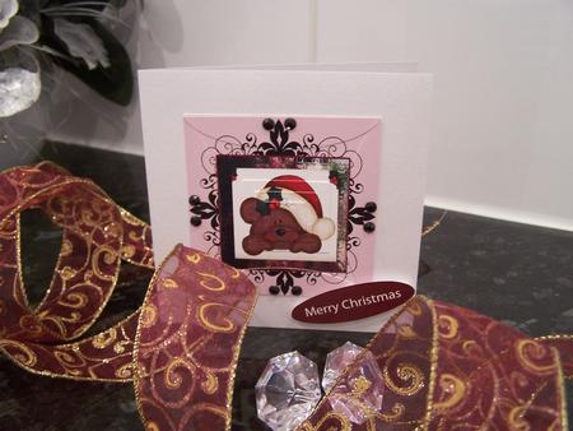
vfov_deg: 37.8
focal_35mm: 38
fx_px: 629
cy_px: 216
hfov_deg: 49.0
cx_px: 286
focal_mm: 6.3
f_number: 2.8
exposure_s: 1/8
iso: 140
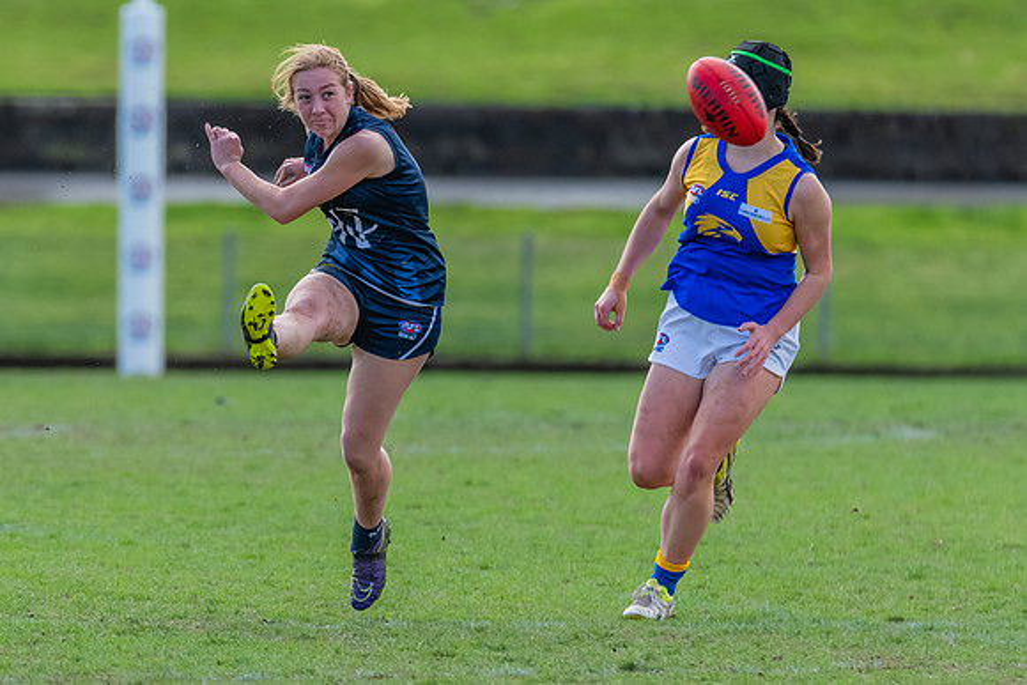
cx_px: 289
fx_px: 20594
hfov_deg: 2.9
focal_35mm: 722
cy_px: 306
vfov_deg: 1.9
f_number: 6
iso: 1250
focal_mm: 450
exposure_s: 1/1600
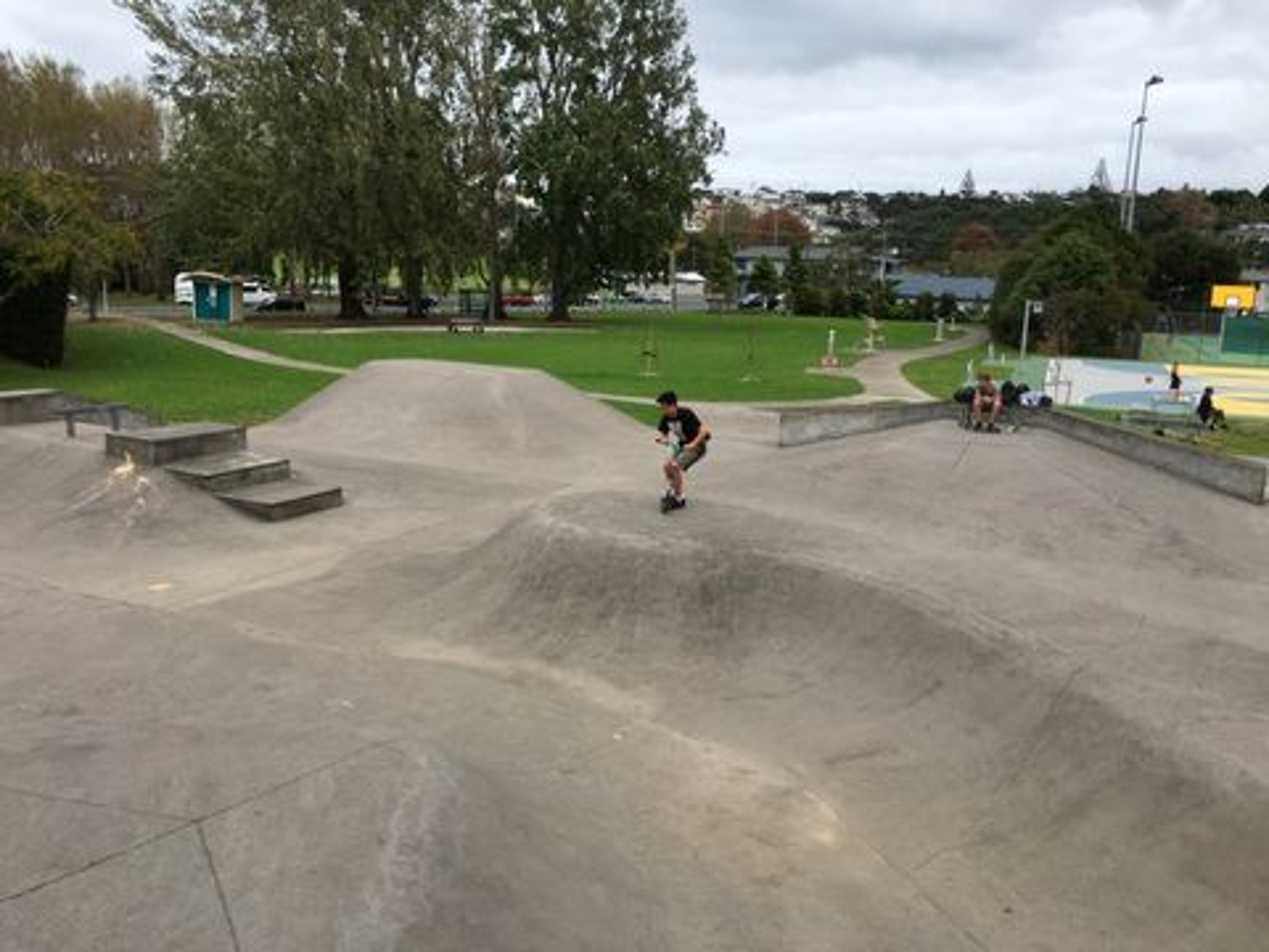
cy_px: 476
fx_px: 1063
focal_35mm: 29
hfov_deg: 61.7
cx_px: 634
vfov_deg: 48.2
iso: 25
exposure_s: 1/938
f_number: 2.2
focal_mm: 4.15
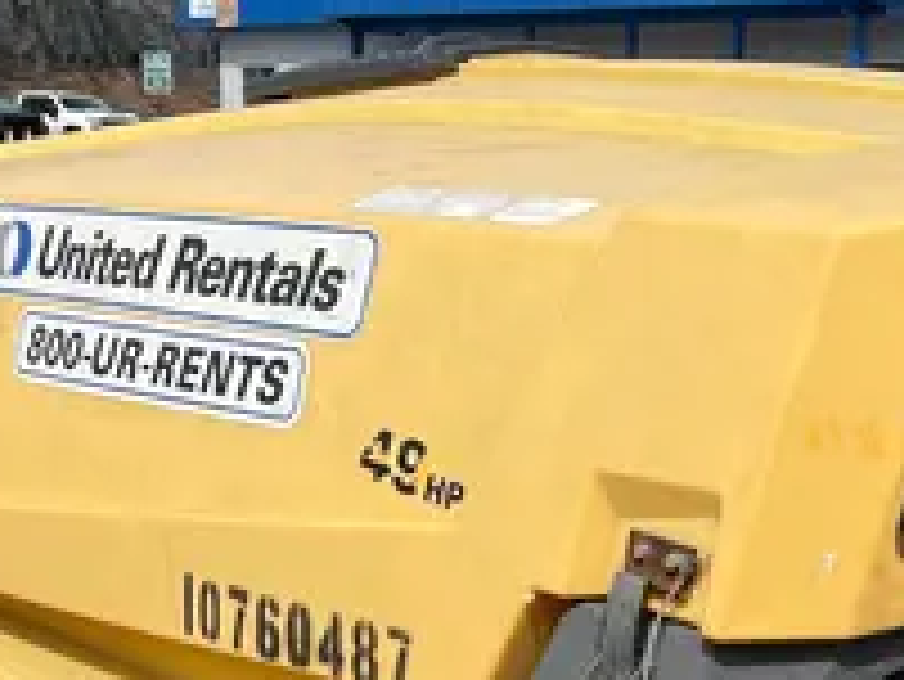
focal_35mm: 71
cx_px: 549
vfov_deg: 19.9
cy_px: 727
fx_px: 1855
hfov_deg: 27.3
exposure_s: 1/4016
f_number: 1.6
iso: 50
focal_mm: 5.1
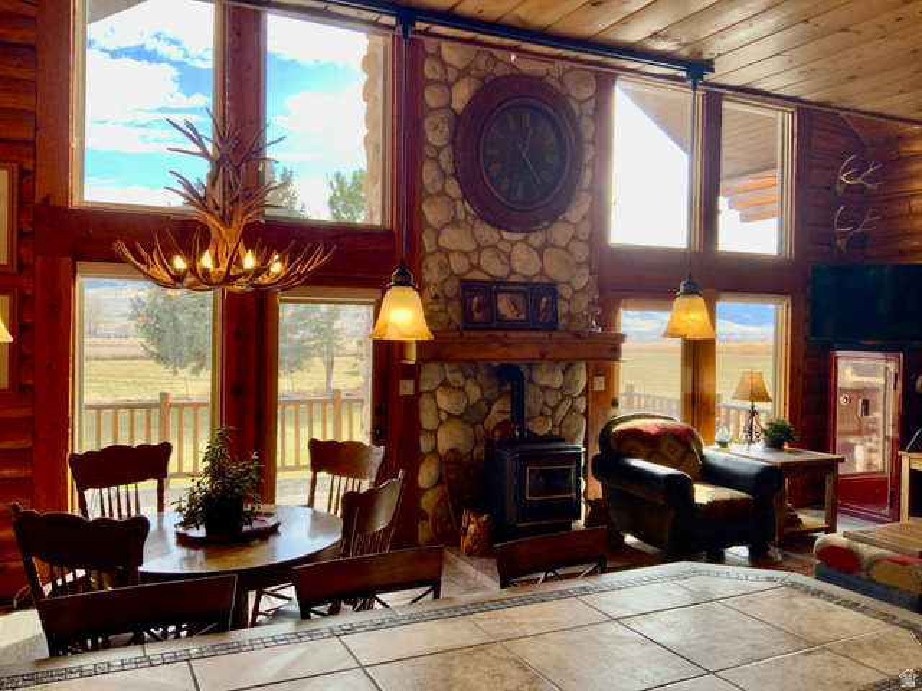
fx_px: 772
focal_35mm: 29
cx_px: 461
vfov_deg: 48.2
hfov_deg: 61.7
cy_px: 346
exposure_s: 1/206
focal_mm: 3
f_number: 1.8
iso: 16
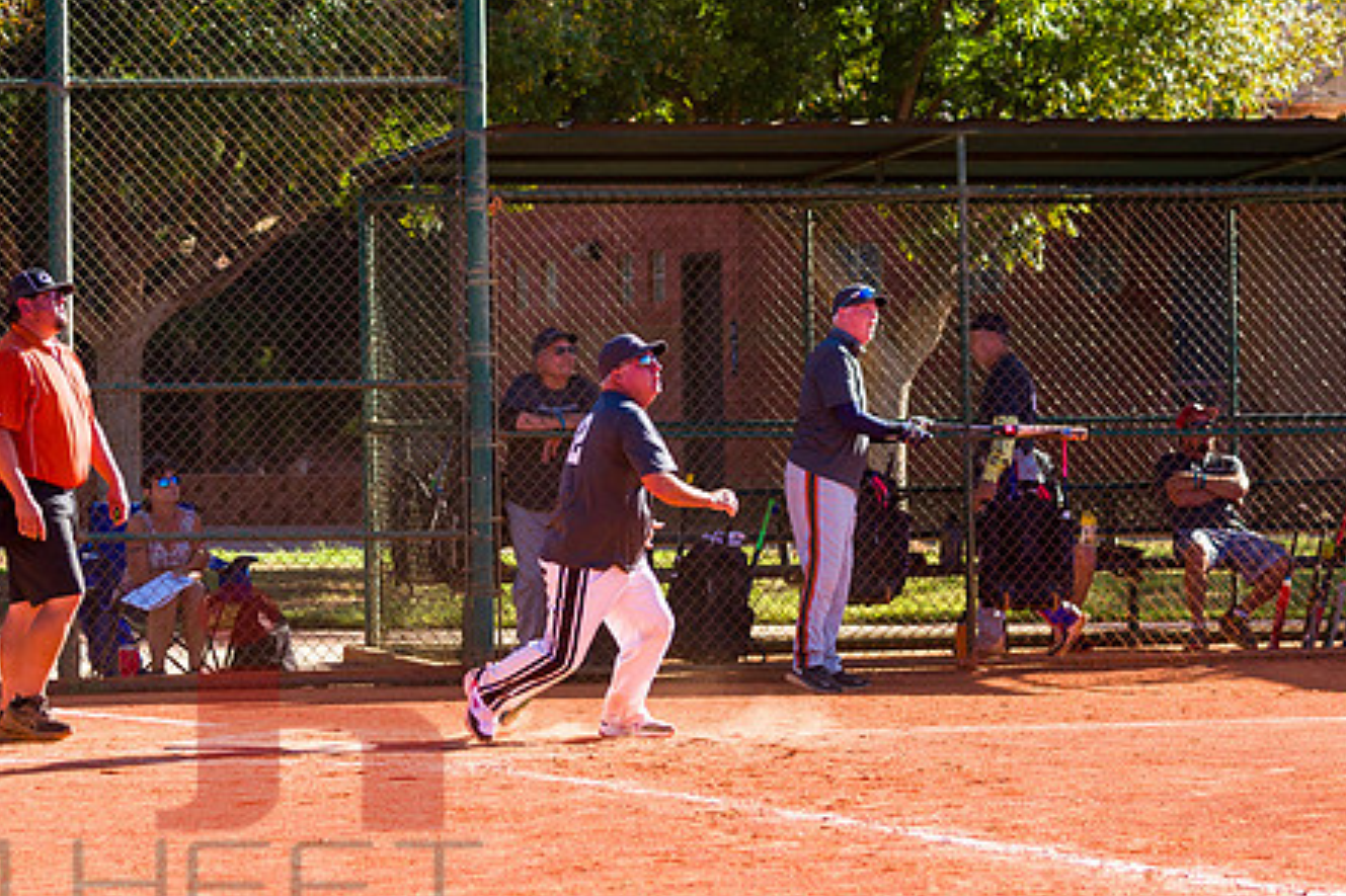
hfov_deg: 10.6
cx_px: 686
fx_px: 7250
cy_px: 456
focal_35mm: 194
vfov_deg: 7.1
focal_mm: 110
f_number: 4.8
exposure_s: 1/2500
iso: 400
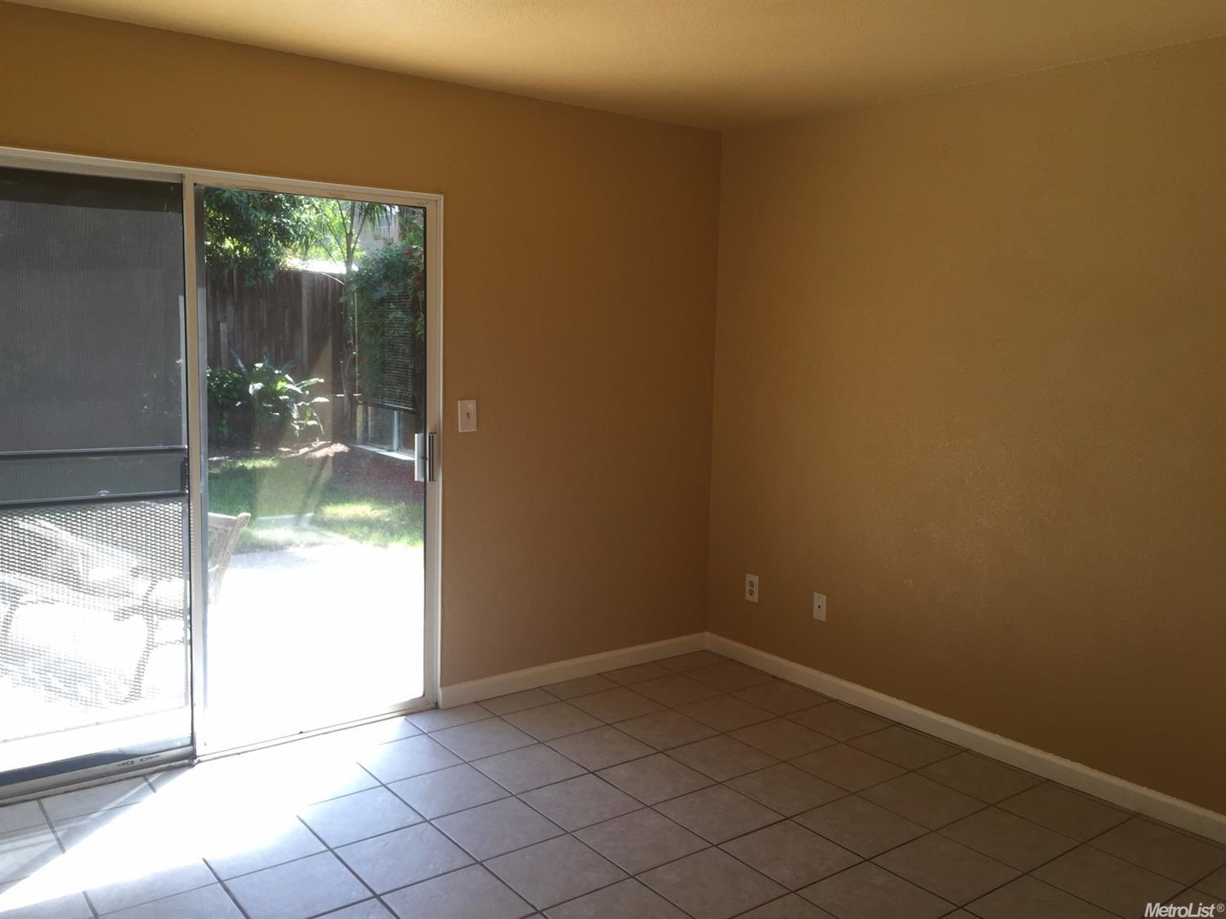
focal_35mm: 29
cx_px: 613
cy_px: 460
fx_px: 1027
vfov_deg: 48.2
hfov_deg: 61.7
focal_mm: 4.15
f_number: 2.2
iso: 32
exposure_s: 1/130
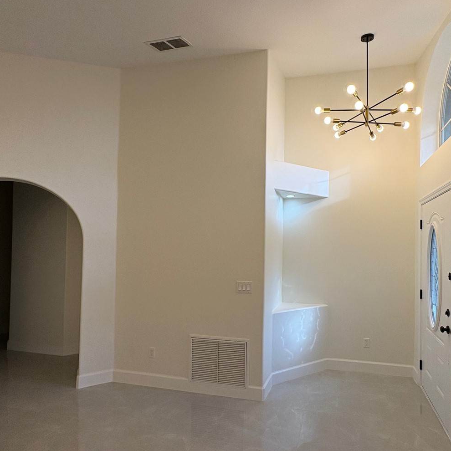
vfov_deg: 74.7
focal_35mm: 20
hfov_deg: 73.9
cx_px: 274
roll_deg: -2.5
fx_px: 295
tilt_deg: +0.9
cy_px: 241
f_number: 2.2
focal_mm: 2.22
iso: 64
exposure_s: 1/234
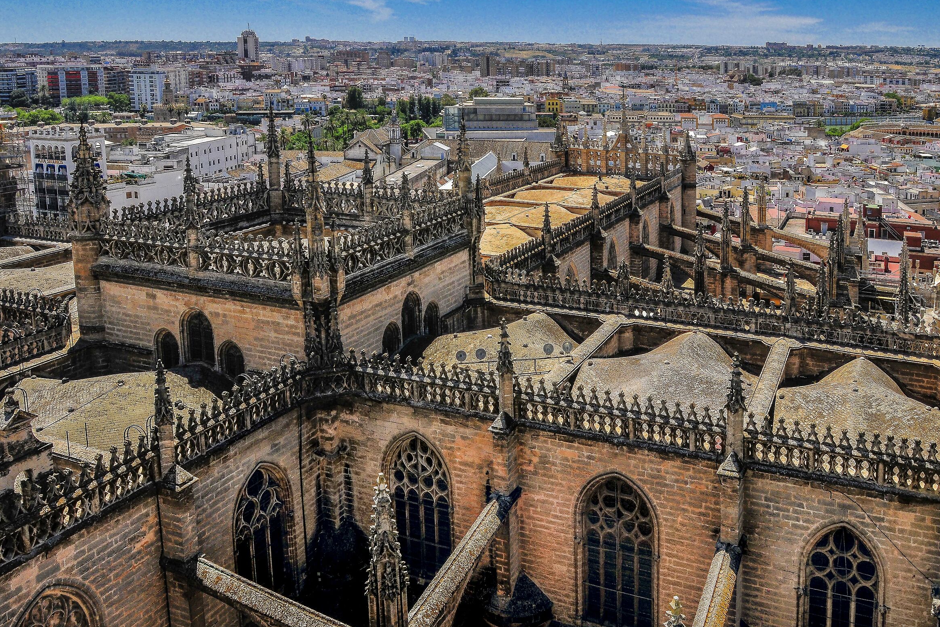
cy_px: 318
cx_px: 472
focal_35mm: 31
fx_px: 809
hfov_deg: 60.3
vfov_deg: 42.3
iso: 320
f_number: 11
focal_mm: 20
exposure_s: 1/125
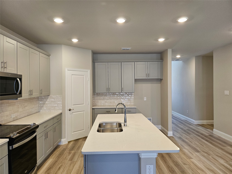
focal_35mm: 24
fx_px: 161
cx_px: 116
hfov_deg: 71.6
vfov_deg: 56.8
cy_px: 87
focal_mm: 5
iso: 200
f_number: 1.8
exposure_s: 1/120
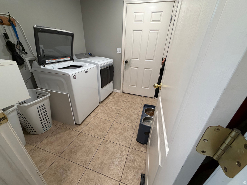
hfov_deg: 102.1
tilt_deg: -24.8
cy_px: 92
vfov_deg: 85.7
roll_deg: -2.2
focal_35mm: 14
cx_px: 124
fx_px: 100
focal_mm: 2.22
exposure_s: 1/60
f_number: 2.2
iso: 200
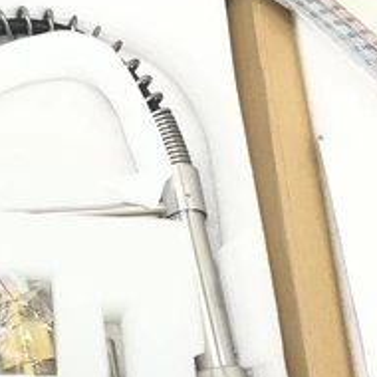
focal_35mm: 54
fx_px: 665
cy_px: 272
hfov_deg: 30.4
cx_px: 46
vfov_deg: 31.2
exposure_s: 1/120
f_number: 1.8
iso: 25
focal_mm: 3
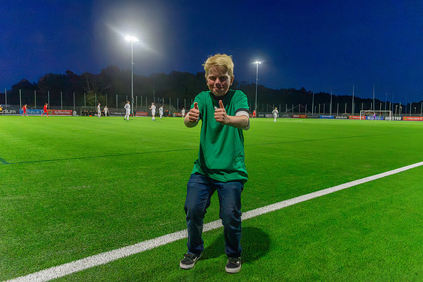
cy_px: 141
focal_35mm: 27
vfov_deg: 47.2
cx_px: 212
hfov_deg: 66.4
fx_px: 323
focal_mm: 27
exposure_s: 1/800
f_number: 3.2
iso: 6400
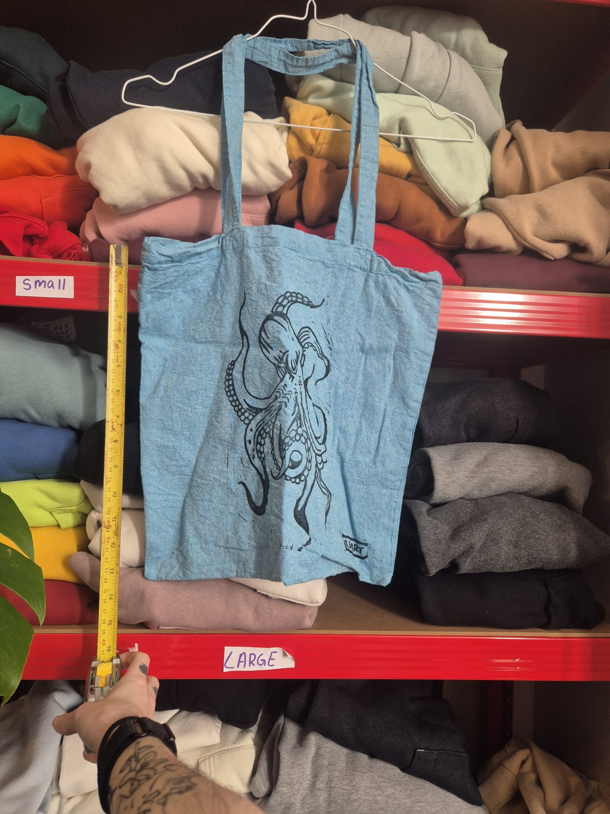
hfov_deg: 58.9
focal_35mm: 23
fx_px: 540
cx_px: 305
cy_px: 407
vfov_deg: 73.9
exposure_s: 1/100
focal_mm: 5.4
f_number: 1.8
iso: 250
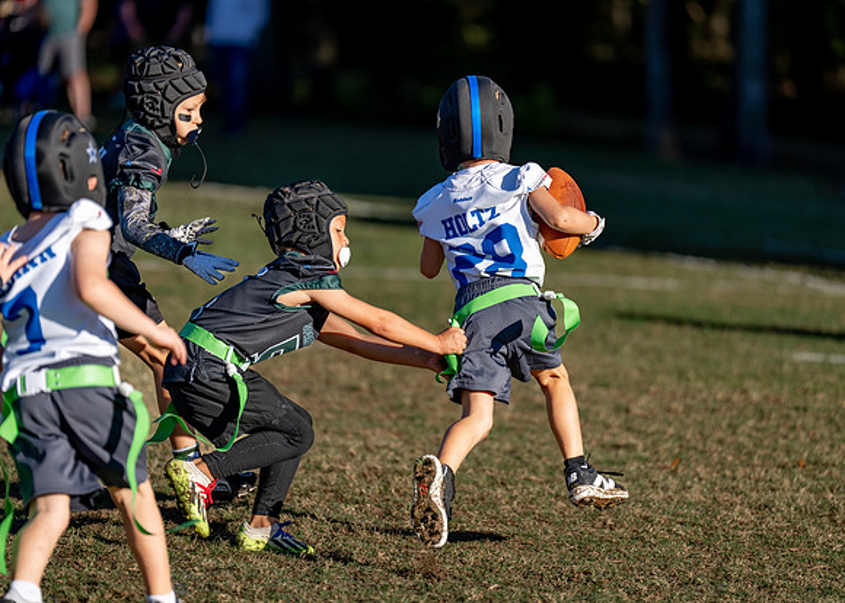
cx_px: 422
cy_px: 302
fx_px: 5028
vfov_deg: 6.9
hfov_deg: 9.6
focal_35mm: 210
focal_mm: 200
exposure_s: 1/1600
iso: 100
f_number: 2.8
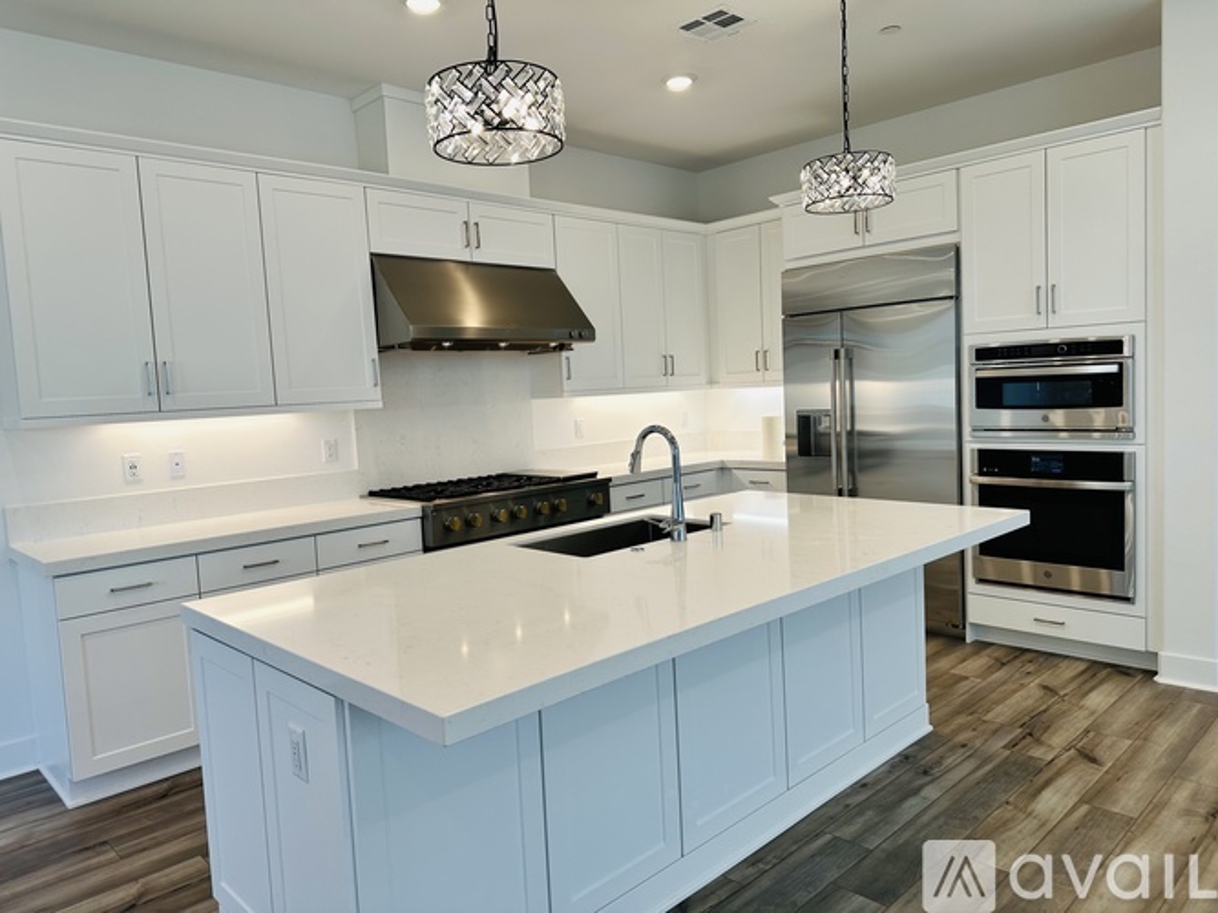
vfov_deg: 56.8
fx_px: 844
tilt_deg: -3.5
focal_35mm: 24
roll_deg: +3.2
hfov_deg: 71.6
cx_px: 609
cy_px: 456
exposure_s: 1/139
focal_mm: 6.86
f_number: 1.78
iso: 64
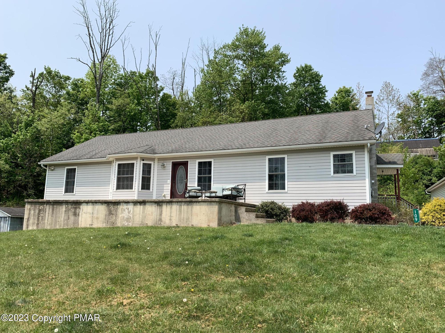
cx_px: 222
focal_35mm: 26
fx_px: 334
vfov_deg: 53.1
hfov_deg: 67.3
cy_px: 166
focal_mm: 4.25
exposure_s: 1/2075
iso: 25
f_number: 1.8
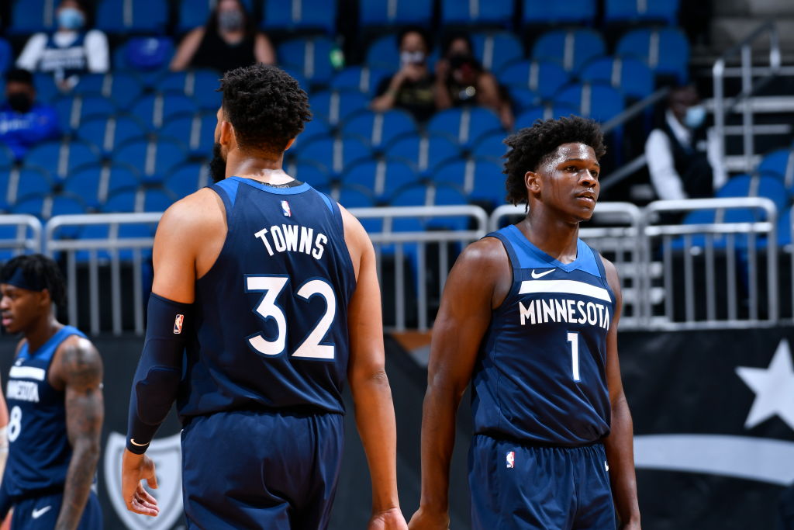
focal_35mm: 405
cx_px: 397
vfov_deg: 3.4
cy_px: 265
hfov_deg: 5.1
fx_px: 8933
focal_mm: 270
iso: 160
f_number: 6.3
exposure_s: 1/250
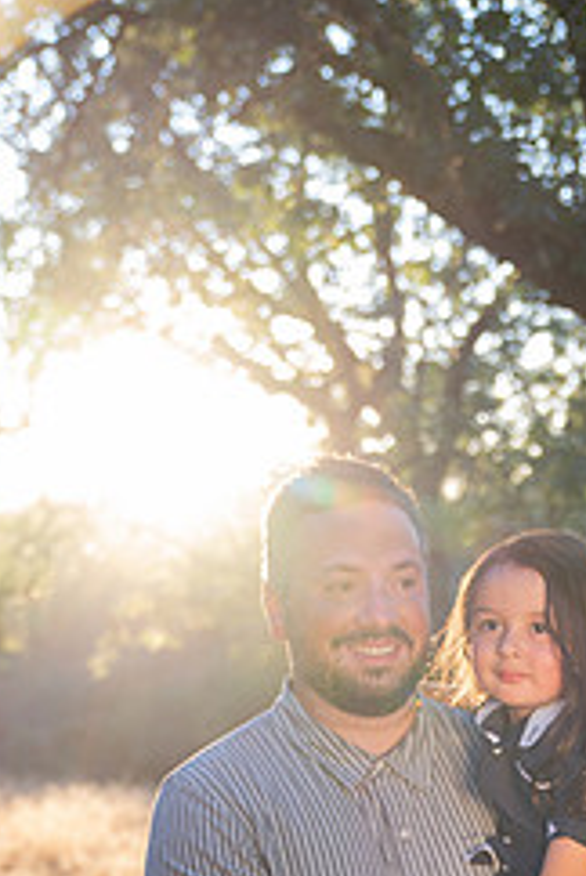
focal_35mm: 65
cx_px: 514
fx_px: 1582
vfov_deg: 29.7
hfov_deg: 20.6
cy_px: 778
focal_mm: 35
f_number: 2.8
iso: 200
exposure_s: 1/125
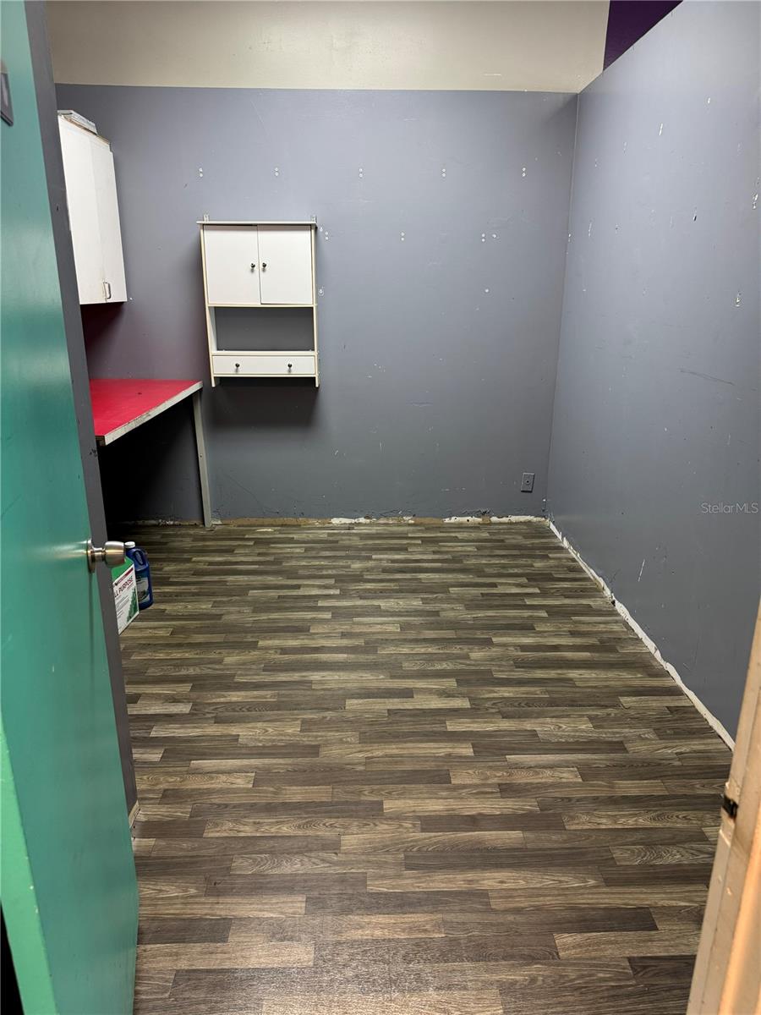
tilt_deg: -17.9
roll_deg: +0.7
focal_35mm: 24
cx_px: 380
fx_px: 703
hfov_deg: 56.8
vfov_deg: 71.6
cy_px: 508
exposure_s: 1/60
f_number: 1.78
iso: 160
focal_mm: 6.76
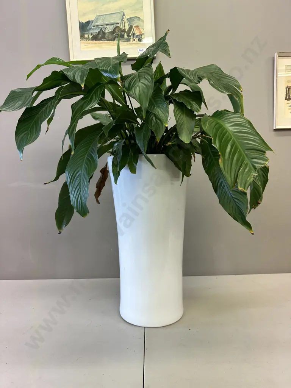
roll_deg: +1.6
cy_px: 194
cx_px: 146
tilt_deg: -4.9
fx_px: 269
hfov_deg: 56.8
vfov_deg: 71.6
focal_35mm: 24
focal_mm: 6.86
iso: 125
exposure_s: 1/100
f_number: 1.78
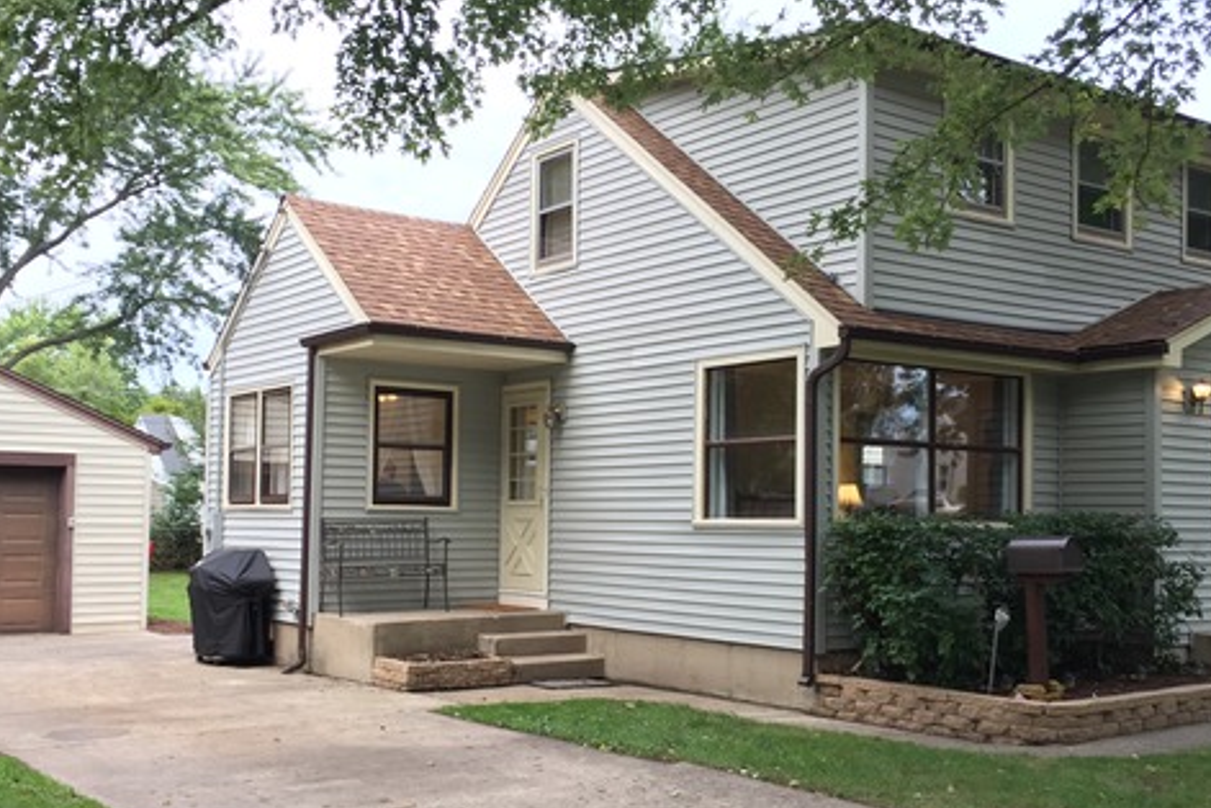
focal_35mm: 41
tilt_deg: +2.4
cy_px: 468
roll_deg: -1.0
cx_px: 607
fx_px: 1379
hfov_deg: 47.4
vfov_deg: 32.6
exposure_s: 1/40
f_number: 2.2
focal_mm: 4.15
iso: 32
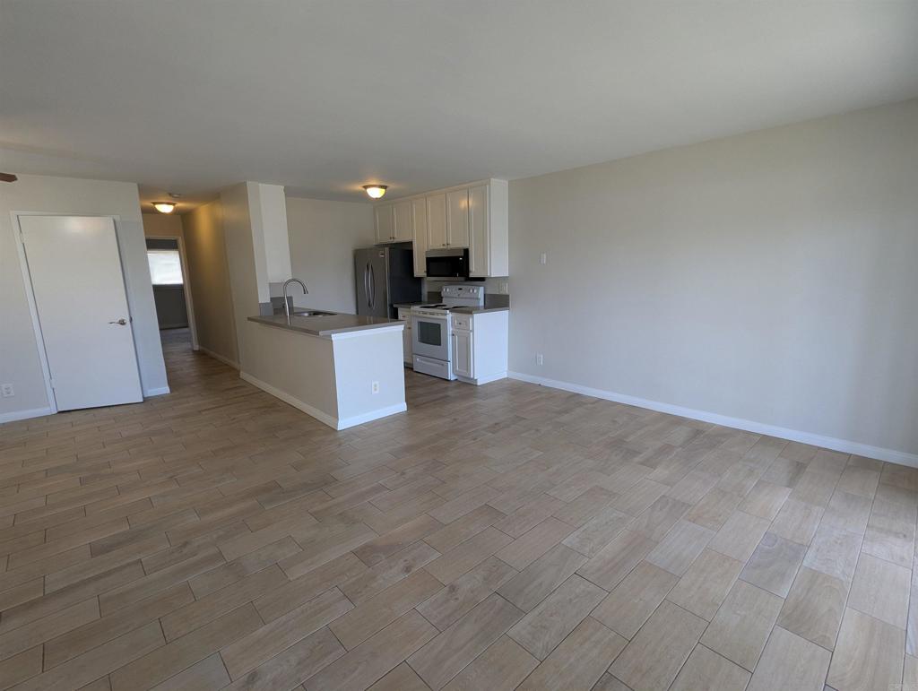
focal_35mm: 16
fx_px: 425
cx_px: 459
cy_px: 346
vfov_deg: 78.2
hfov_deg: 94.4
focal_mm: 2.35
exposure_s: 1/40
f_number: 2.2
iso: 54
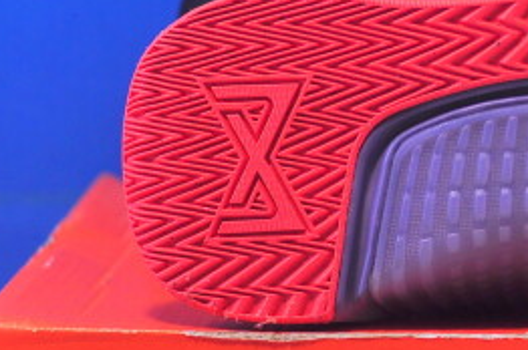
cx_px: 613
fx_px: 3354
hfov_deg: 8.9
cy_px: -69
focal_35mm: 229
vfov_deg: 6.0
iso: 250
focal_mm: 50
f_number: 3.2
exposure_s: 1/250
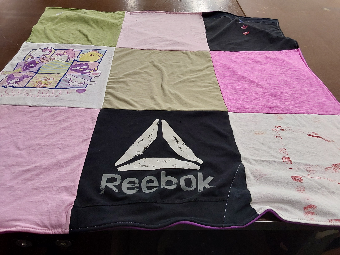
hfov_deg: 63.4
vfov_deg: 49.7
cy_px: 128
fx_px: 275
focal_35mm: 28
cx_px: 170
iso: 100
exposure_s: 1/60
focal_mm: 2.91
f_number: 1.9
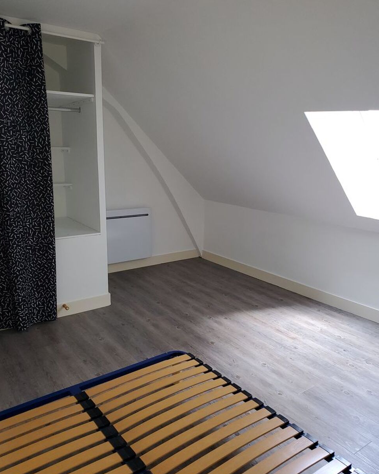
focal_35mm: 28
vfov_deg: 62.2
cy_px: 230
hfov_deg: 51.5
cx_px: 188
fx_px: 392
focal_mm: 4.3
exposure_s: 1/24
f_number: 2.4
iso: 100
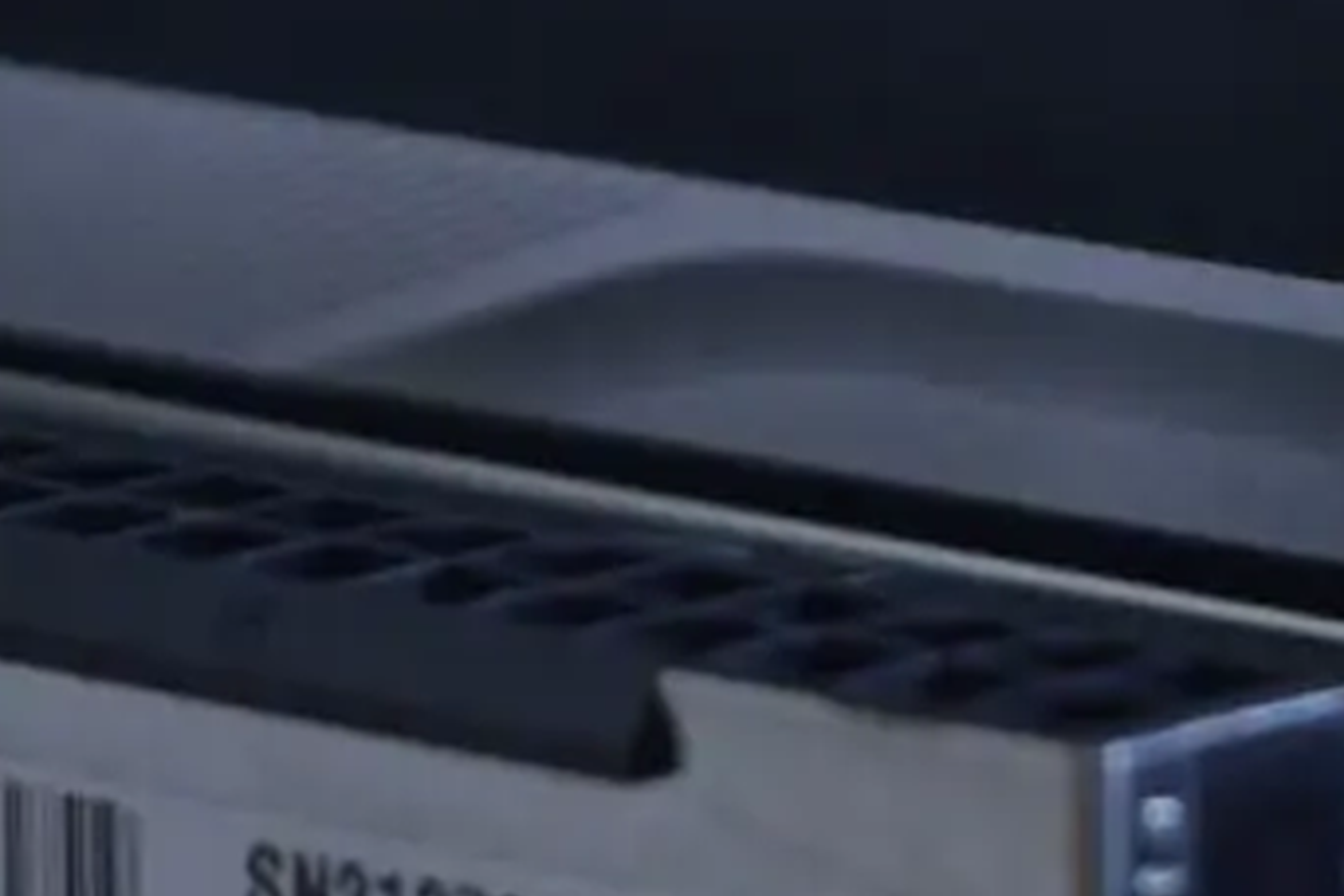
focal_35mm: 390
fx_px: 14573
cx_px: 1462
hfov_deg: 5.3
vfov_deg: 3.5
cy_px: -310
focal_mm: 55
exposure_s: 1/6
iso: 400
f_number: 5.6
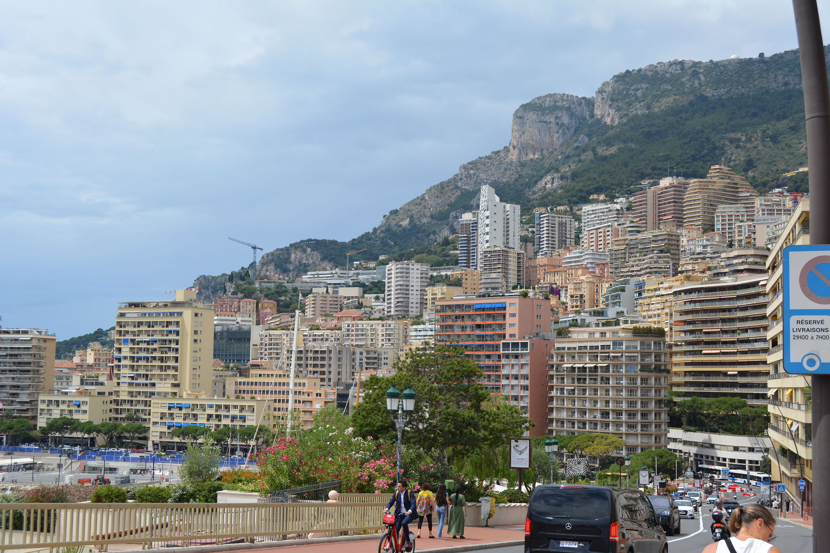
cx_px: 415
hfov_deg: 42.3
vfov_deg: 28.9
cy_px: 276
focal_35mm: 46
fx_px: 1072
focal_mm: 31
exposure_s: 1/320
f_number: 9
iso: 100
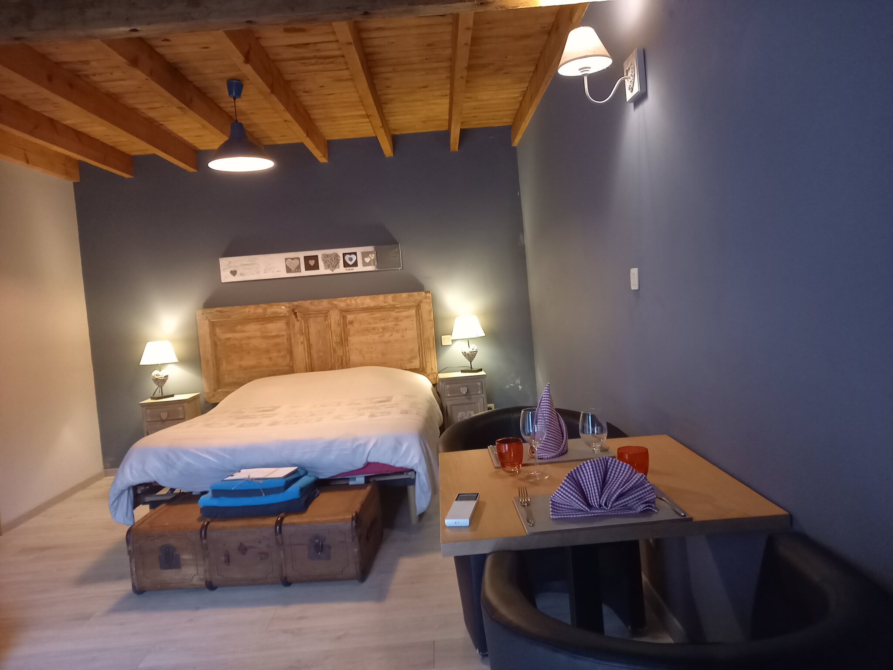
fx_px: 645
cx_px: 446
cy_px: 335
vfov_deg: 54.9
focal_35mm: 25
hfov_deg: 69.4
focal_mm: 4.6
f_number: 2
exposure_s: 1/20
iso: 1250
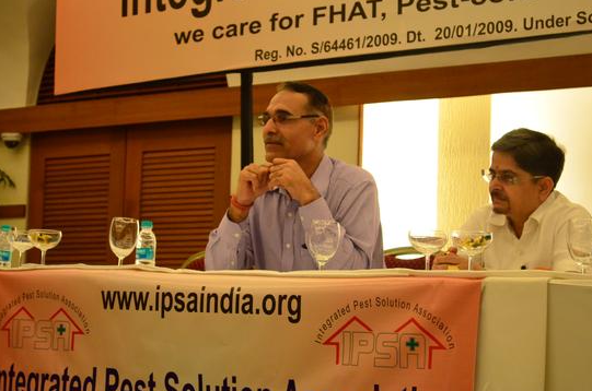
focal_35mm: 92
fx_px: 1502
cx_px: 306
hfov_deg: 22.3
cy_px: 180
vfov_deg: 14.9
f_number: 5.6
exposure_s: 1/80
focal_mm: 55
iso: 2500
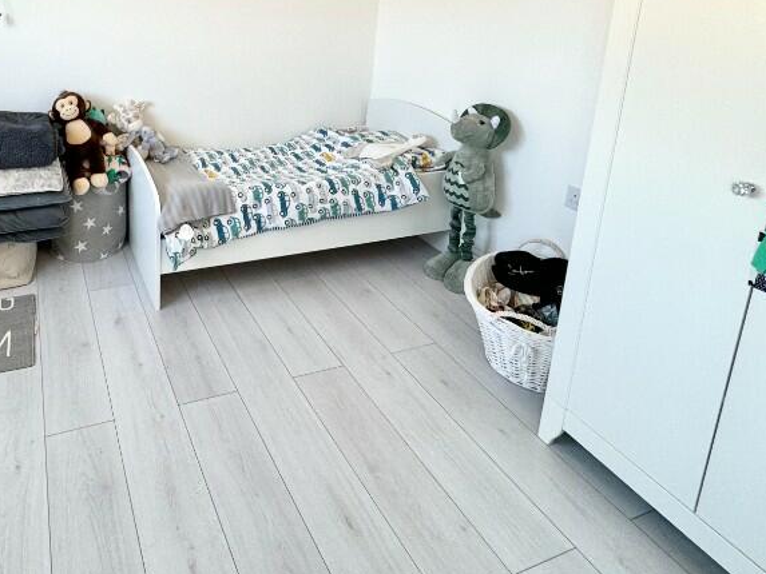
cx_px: 219
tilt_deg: -11.6
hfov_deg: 66.3
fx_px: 553
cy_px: 88
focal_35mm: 25
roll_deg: -1.2
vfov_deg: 50.4
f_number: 2.2
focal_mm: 2.22
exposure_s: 1/100
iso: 100
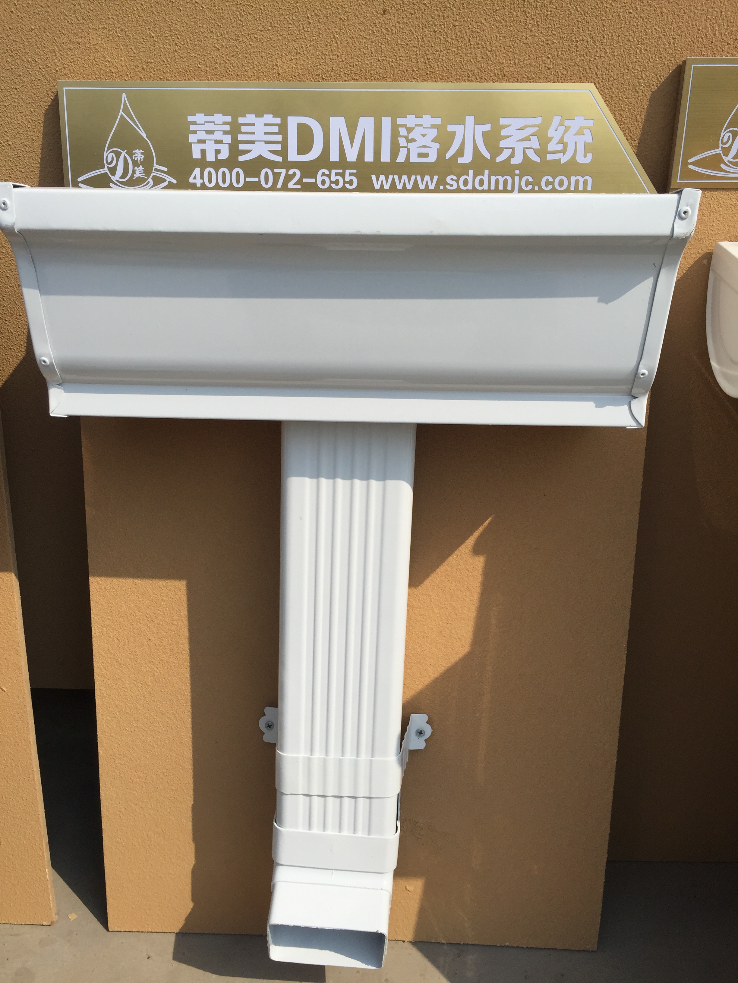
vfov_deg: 61.7
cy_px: 492
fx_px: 824
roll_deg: +0.7
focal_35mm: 29
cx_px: 369
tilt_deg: -27.1
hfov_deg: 48.2
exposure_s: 1/3300
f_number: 2.2
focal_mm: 4.15
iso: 32
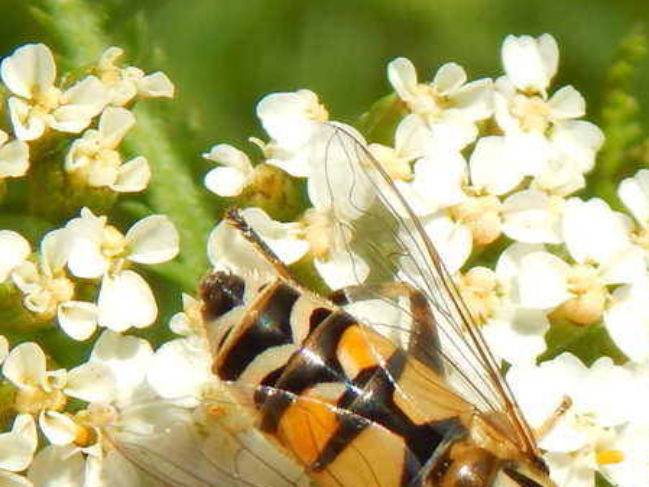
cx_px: 442
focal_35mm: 116
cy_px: 426
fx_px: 2175
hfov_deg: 16.9
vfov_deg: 12.7
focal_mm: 10.9
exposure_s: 1/1500
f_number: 4
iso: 125
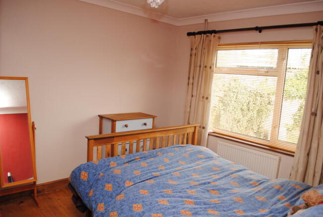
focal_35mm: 27
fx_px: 243
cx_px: 162
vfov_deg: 48.1
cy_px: 108
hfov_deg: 67.3
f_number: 4
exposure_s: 1/60
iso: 200
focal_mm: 18
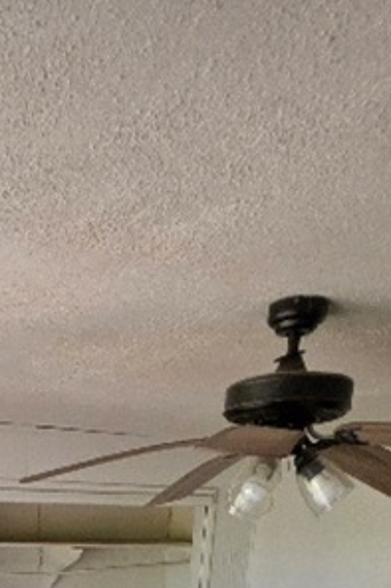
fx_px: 636
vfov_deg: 32.6
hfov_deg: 32.3
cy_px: 809
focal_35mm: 39
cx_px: 32
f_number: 1.9
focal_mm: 2.2
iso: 250
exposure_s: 1/60.2
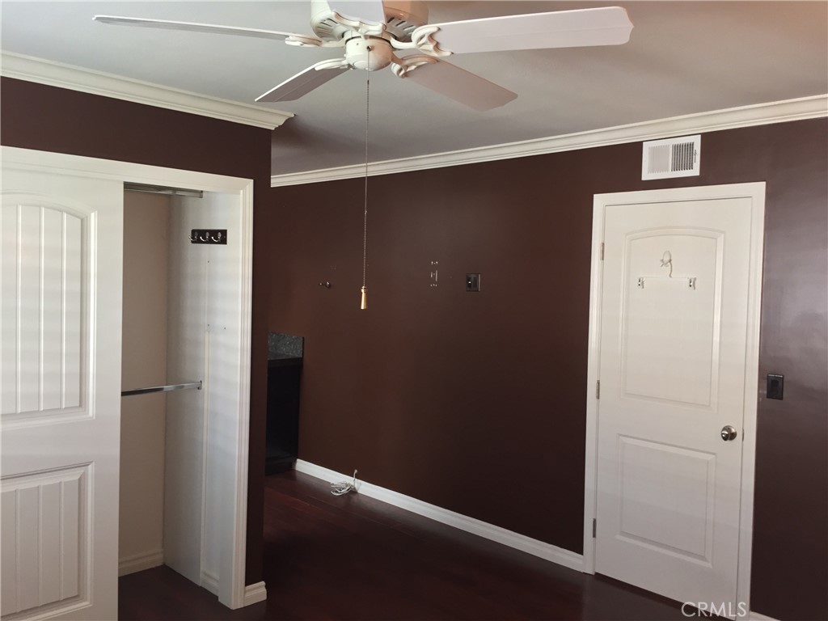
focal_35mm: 29
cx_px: 414
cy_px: 310
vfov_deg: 48.2
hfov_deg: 61.7
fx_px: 694
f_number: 2.2
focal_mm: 4.15
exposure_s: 1/30
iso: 125
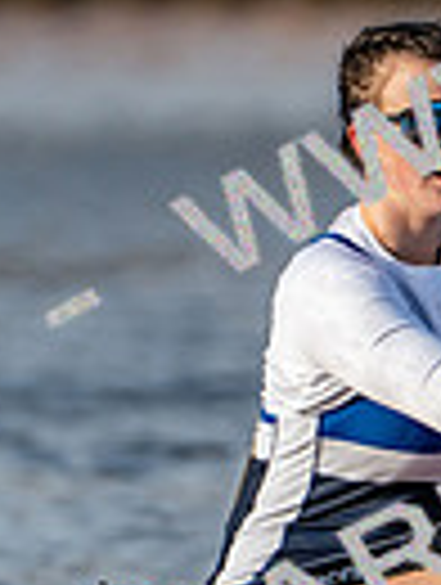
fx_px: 43580
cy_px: 286
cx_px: 729
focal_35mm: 2574
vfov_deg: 0.8
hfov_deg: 0.6
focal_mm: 600
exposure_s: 1/2000
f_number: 6.3
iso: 640
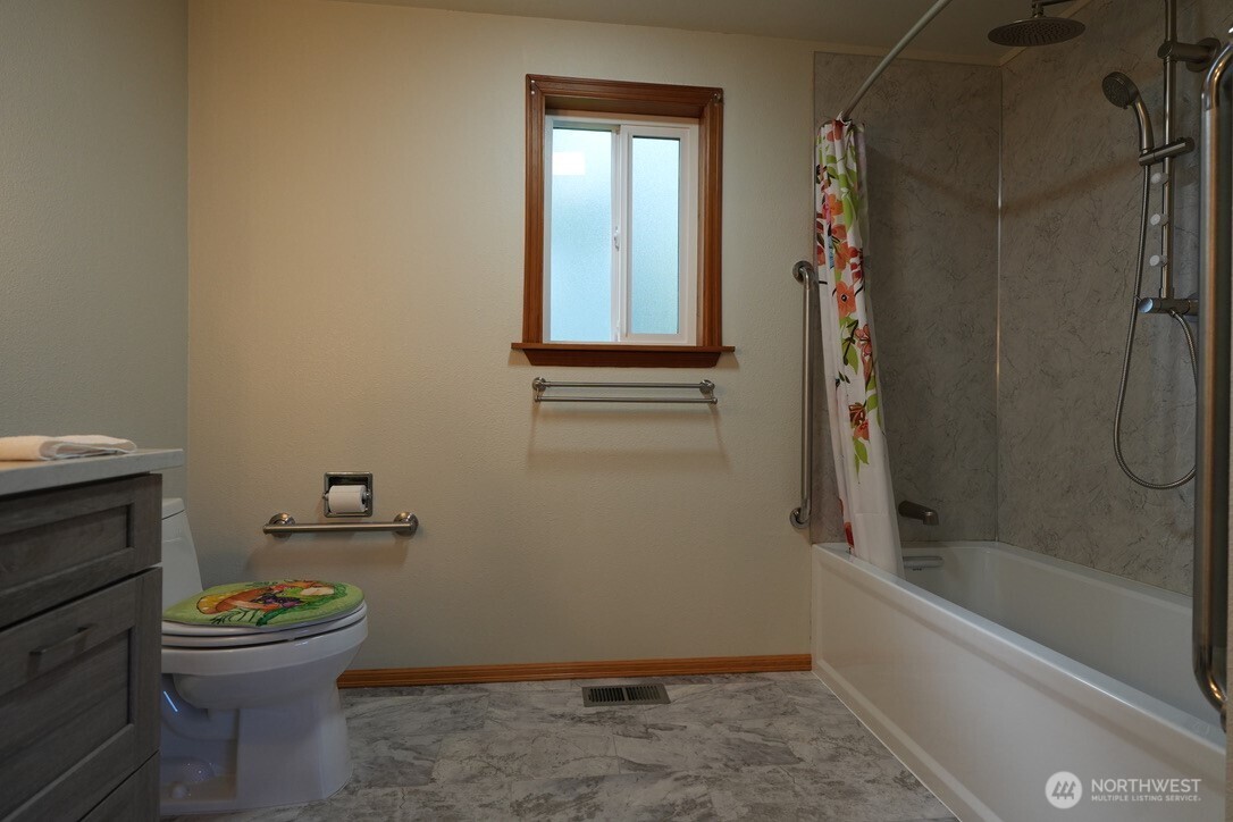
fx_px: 616
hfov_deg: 90.0
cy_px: 411
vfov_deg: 67.4
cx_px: 616
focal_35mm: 18
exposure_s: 1/160
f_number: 4
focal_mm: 18
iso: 1250
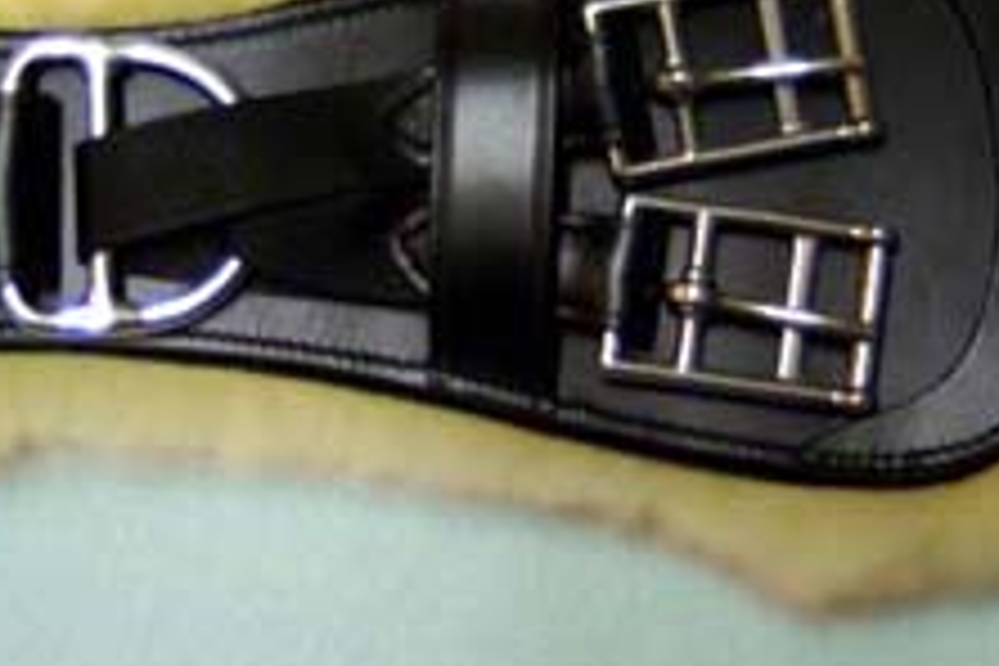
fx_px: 2829
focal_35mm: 102
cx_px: 549
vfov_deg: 13.4
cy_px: 266
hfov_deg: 20.0
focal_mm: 35
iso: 400
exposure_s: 1/50
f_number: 3.5
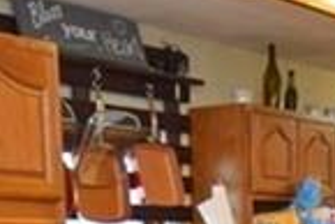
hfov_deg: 19.0
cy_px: 479
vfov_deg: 11.4
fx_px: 987
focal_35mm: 106
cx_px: 293
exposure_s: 1/60
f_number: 4
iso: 500
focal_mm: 10
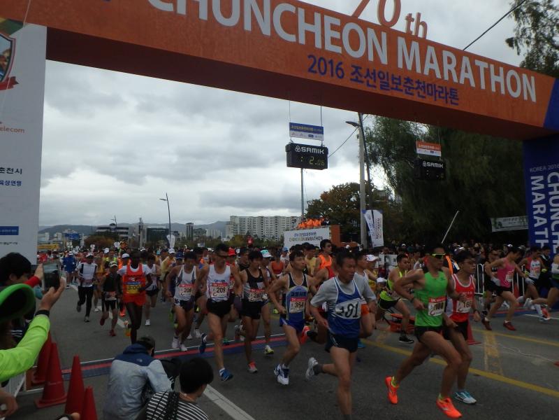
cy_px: 210
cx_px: 280
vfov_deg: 49.7
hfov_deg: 63.4
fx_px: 452
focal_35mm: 28
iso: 400
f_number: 4.4
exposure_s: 1/500
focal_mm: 5
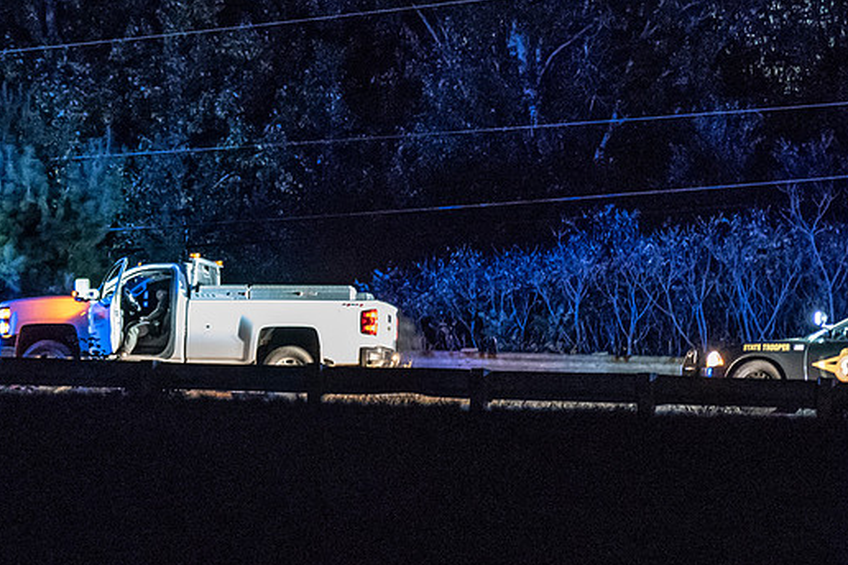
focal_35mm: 196
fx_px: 4617
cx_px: 261
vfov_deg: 7.0
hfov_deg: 10.5
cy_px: 289
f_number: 4.2
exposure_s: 1/25
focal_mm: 82
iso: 12800
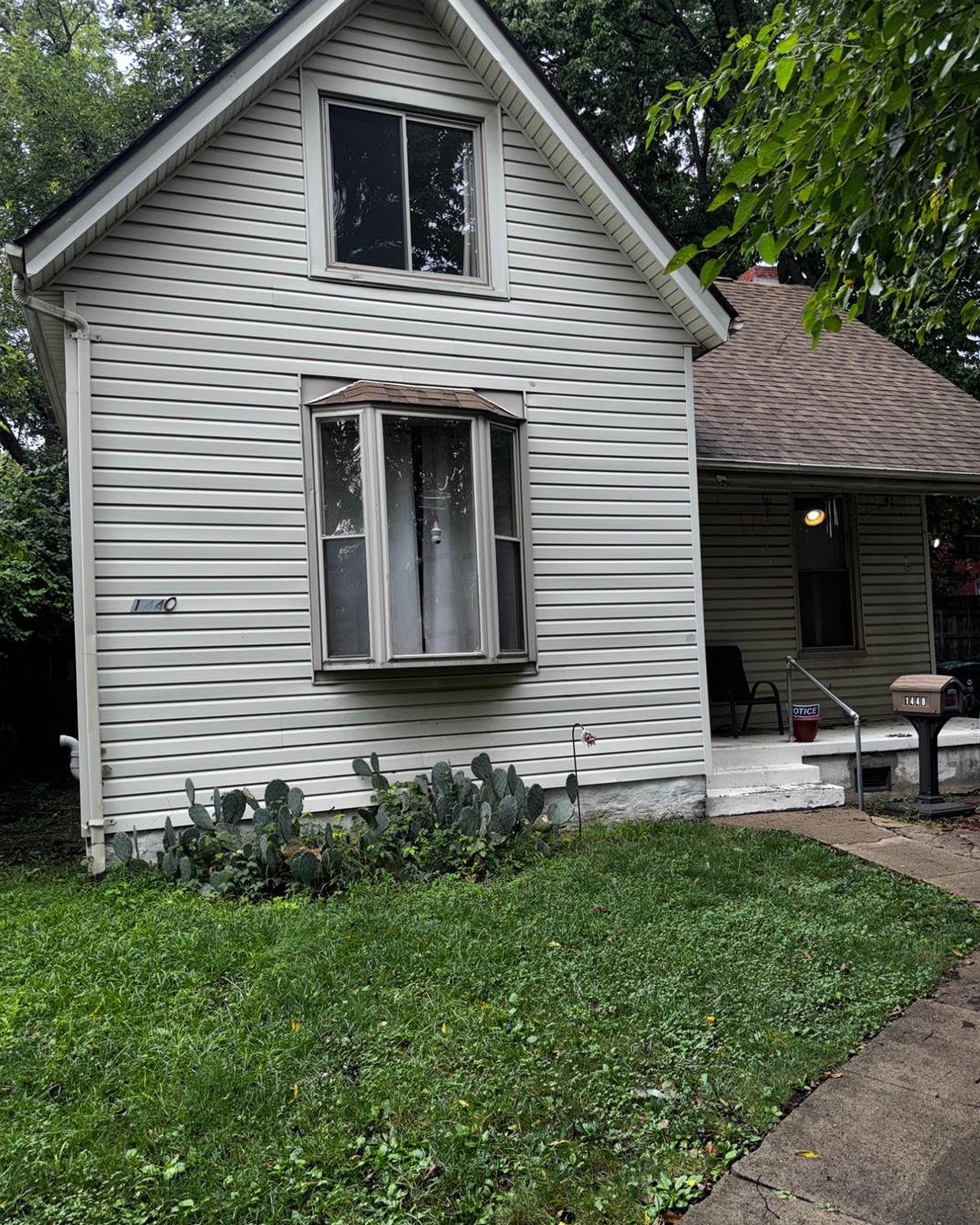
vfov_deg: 66.0
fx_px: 943
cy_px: 641
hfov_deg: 54.9
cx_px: 497
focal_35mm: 26
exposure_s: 1/460
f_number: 1.78
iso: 50
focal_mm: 6.76
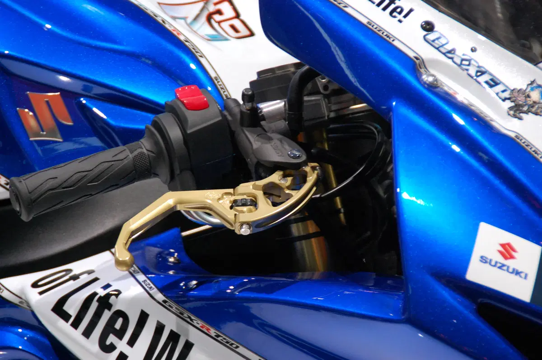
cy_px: 180
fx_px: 3385
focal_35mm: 225
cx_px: 271
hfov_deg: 9.2
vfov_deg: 6.1
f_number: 6.3
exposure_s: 1/125
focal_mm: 150
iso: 900
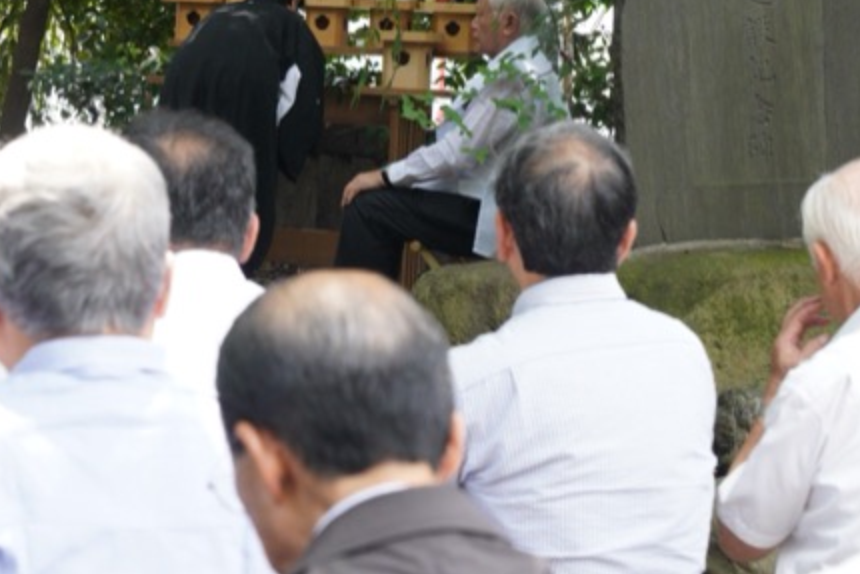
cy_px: 152
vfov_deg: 12.1
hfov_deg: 18.0
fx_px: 2700
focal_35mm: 113
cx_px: 232
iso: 2000
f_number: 5.6
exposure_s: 1/200
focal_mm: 51
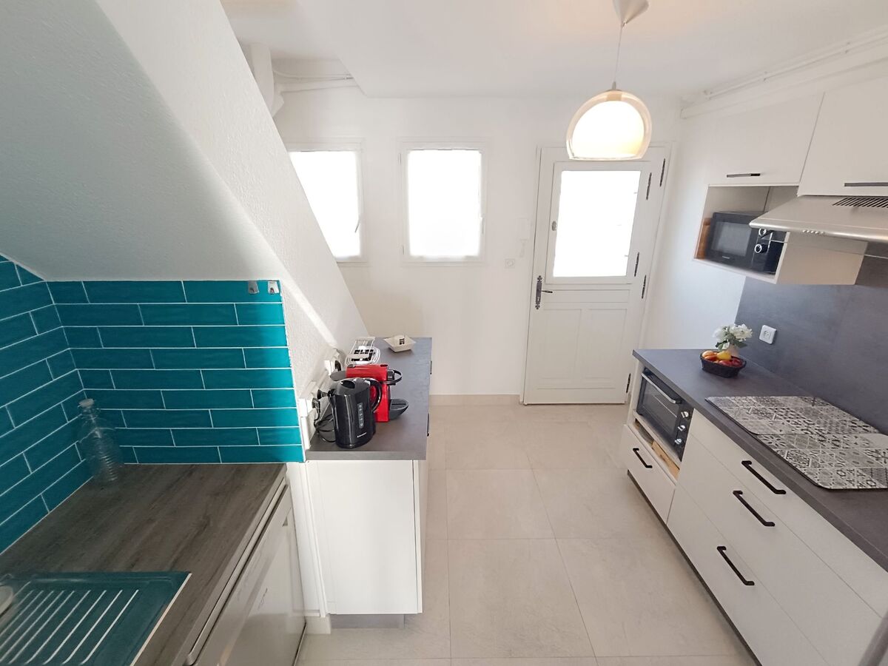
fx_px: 410
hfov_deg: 94.5
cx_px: 444
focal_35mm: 16
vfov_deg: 78.1
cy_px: 333
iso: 299
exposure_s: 1/100
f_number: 2.2
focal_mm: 1.66
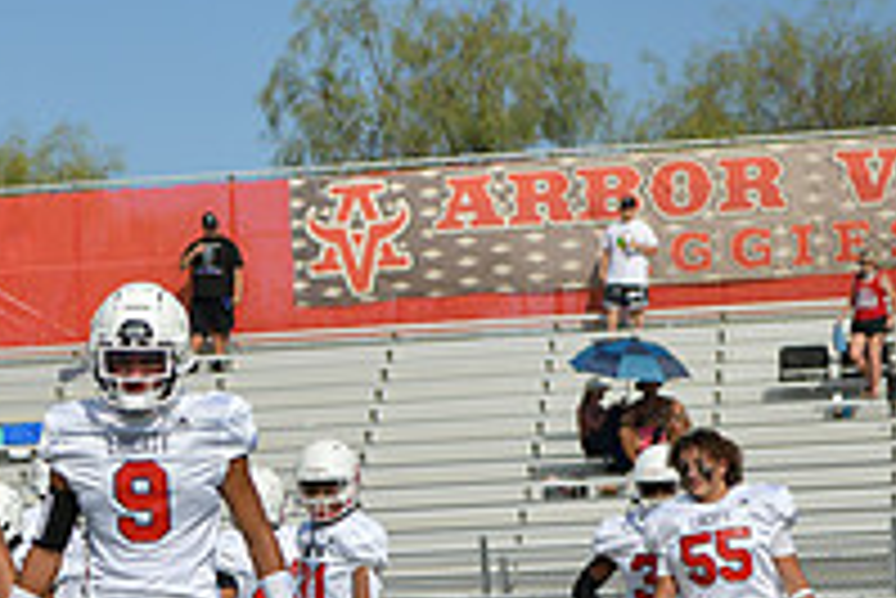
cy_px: 501
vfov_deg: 6.7
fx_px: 5081
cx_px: -279
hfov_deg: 9.9
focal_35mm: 204
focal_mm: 70
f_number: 3.5
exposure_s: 1/2000
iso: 80
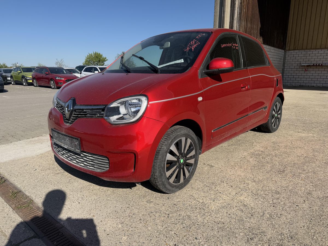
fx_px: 227
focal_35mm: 24
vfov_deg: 56.8
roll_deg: +0.1
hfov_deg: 71.6
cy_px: 123
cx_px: 164
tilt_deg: -12.8
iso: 80
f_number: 1.78
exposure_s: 1/4975
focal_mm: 6.76
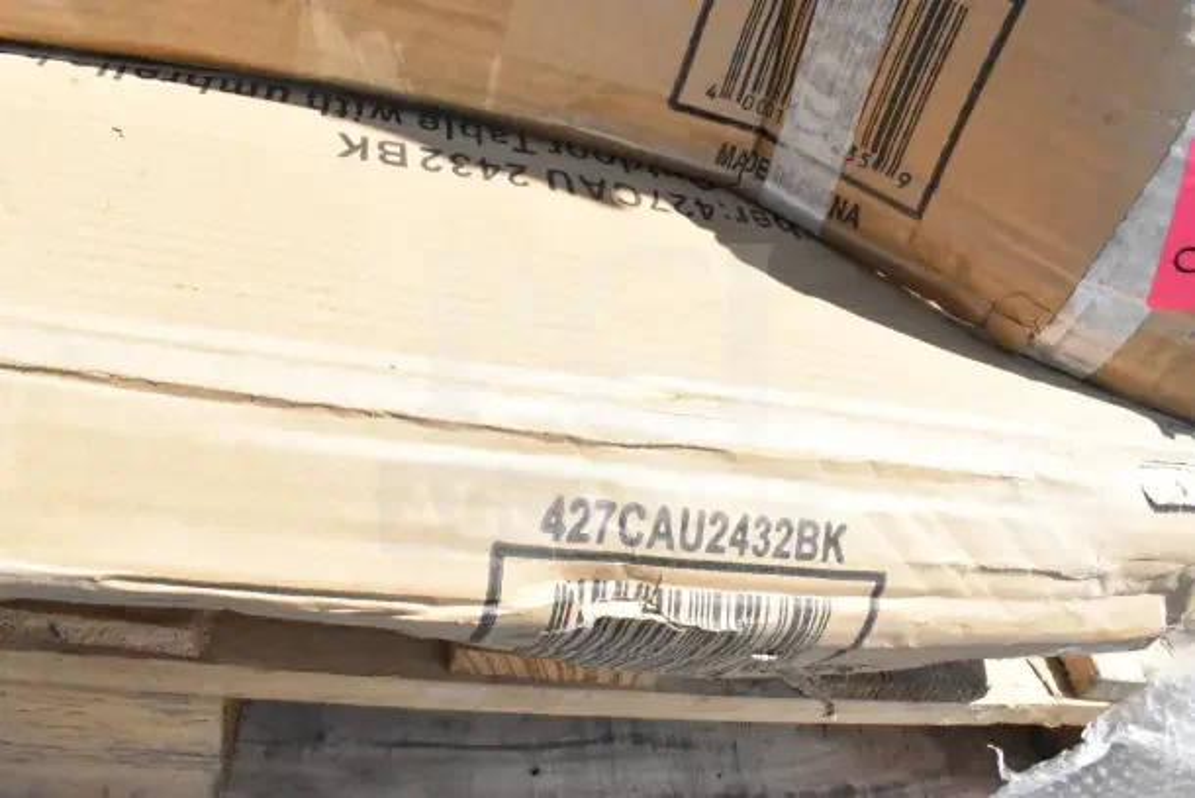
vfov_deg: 48.0
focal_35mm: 27
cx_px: 598
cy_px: 399
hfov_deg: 67.4
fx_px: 896
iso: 6400
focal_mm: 18
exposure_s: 1/1600
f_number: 20
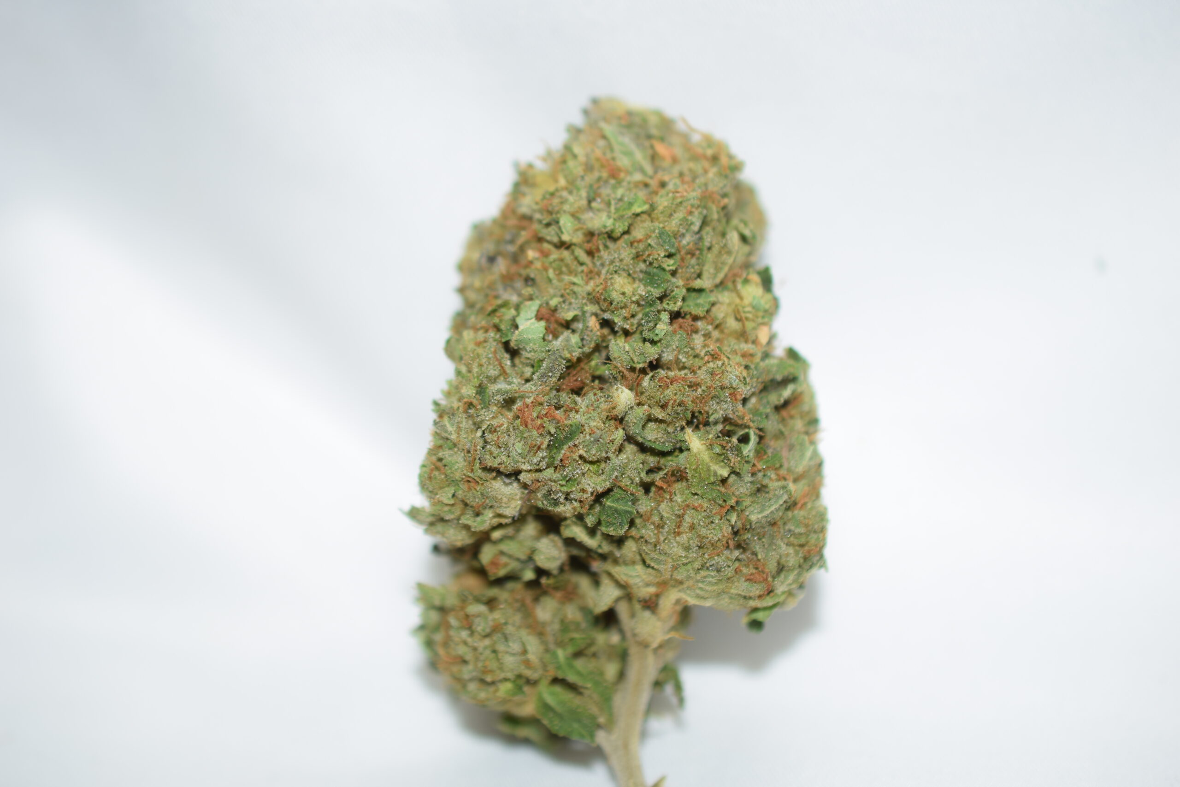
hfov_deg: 33.4
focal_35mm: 60
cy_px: 394
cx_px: 590
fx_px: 1967
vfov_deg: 22.6
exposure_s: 1/60
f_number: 3.2
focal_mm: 40
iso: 100
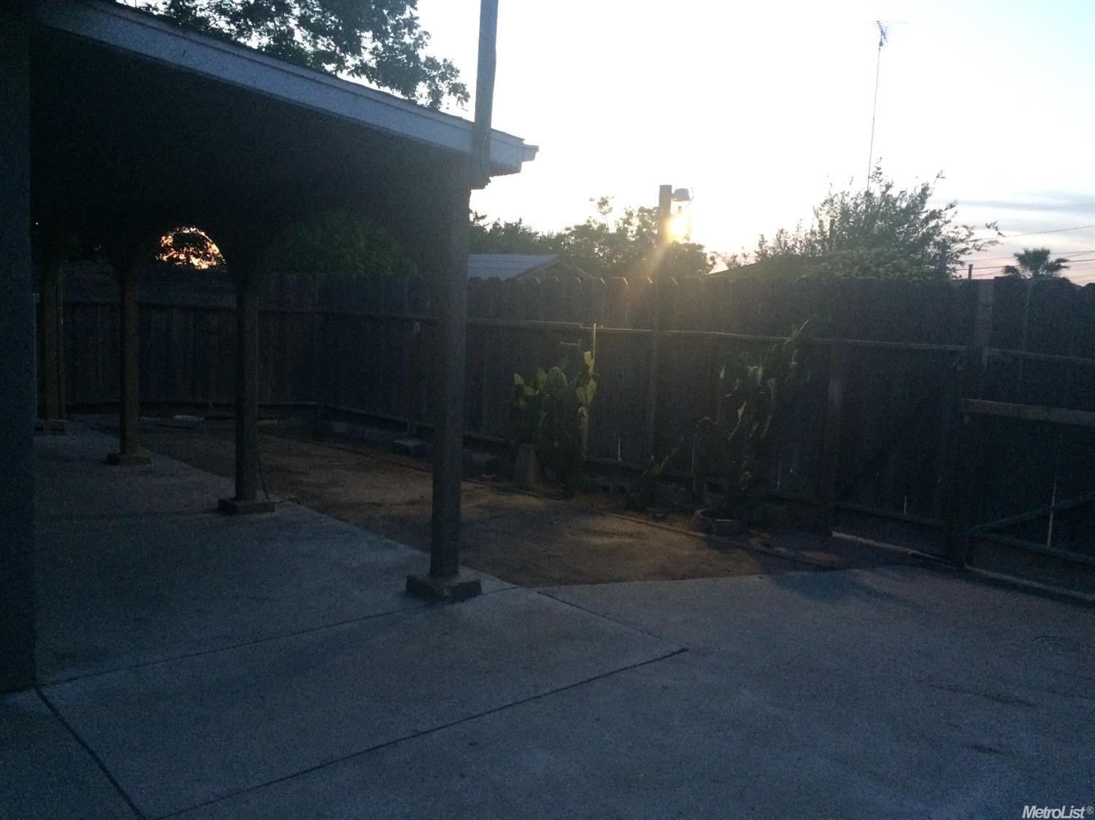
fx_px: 917
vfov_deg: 48.2
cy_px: 410
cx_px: 548
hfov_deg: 61.7
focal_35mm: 29
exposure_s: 1/30
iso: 250
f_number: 2.2
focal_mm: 4.15
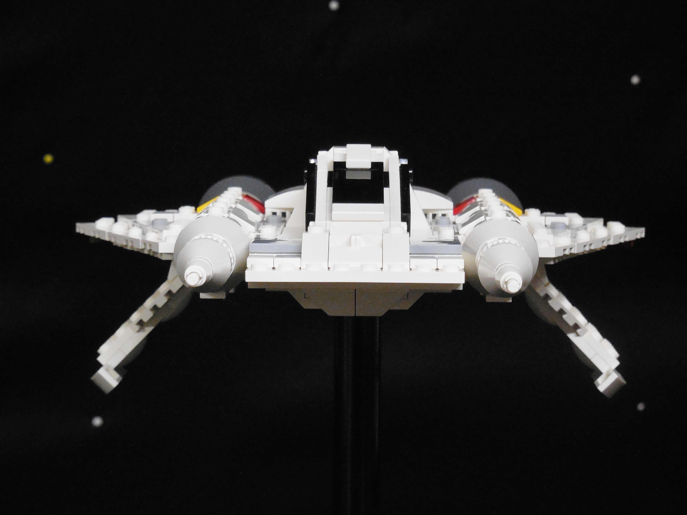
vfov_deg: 9.8
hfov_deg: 13.1
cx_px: 344
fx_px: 2997
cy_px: 258
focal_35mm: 151
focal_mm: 27.2
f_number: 4.9
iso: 800
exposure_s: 1/13
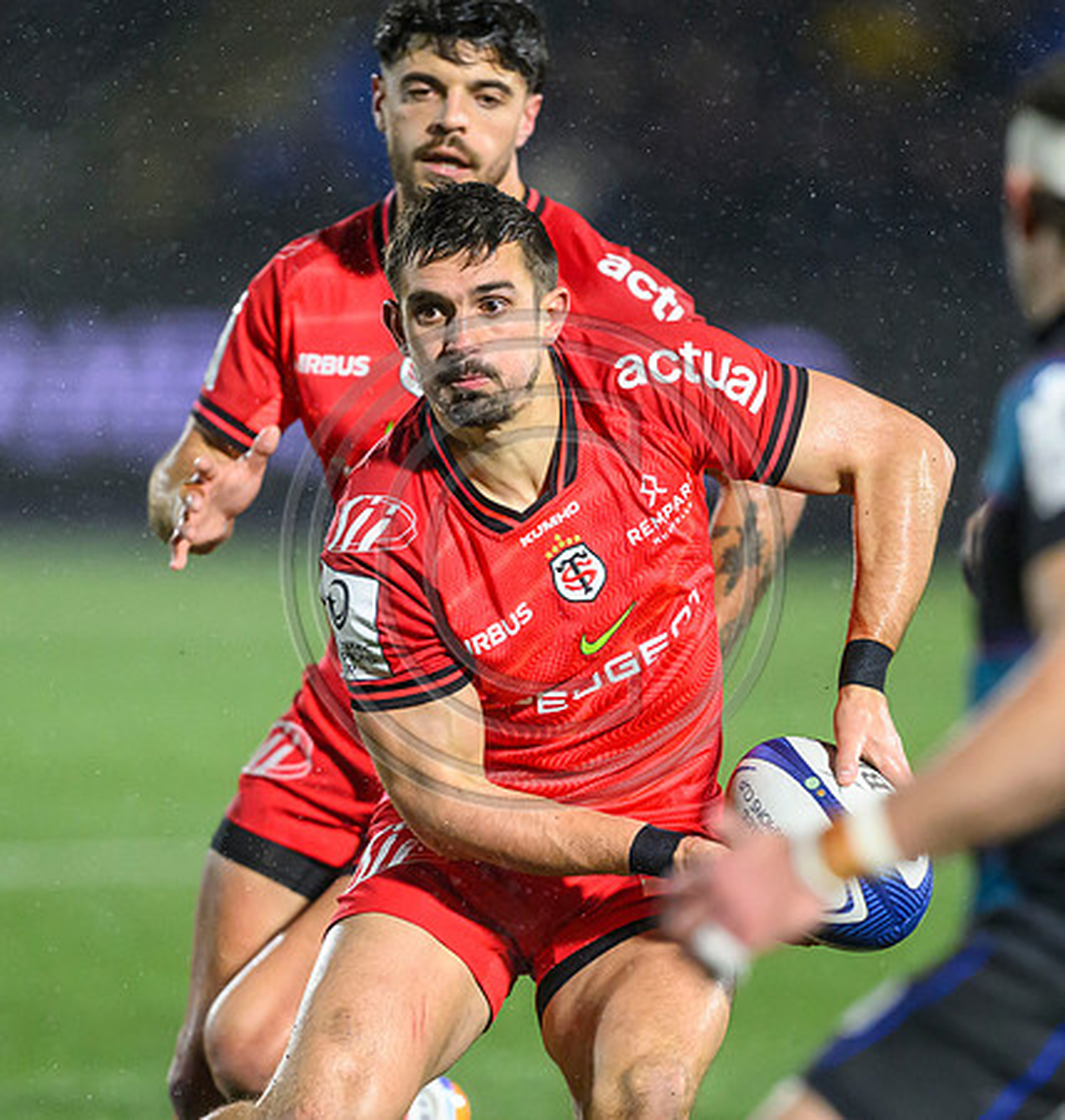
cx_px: 521
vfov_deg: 2.5
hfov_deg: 2.4
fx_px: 25420
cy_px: 763
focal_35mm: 712
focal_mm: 400
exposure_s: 1/1600
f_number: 3.2
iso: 5000
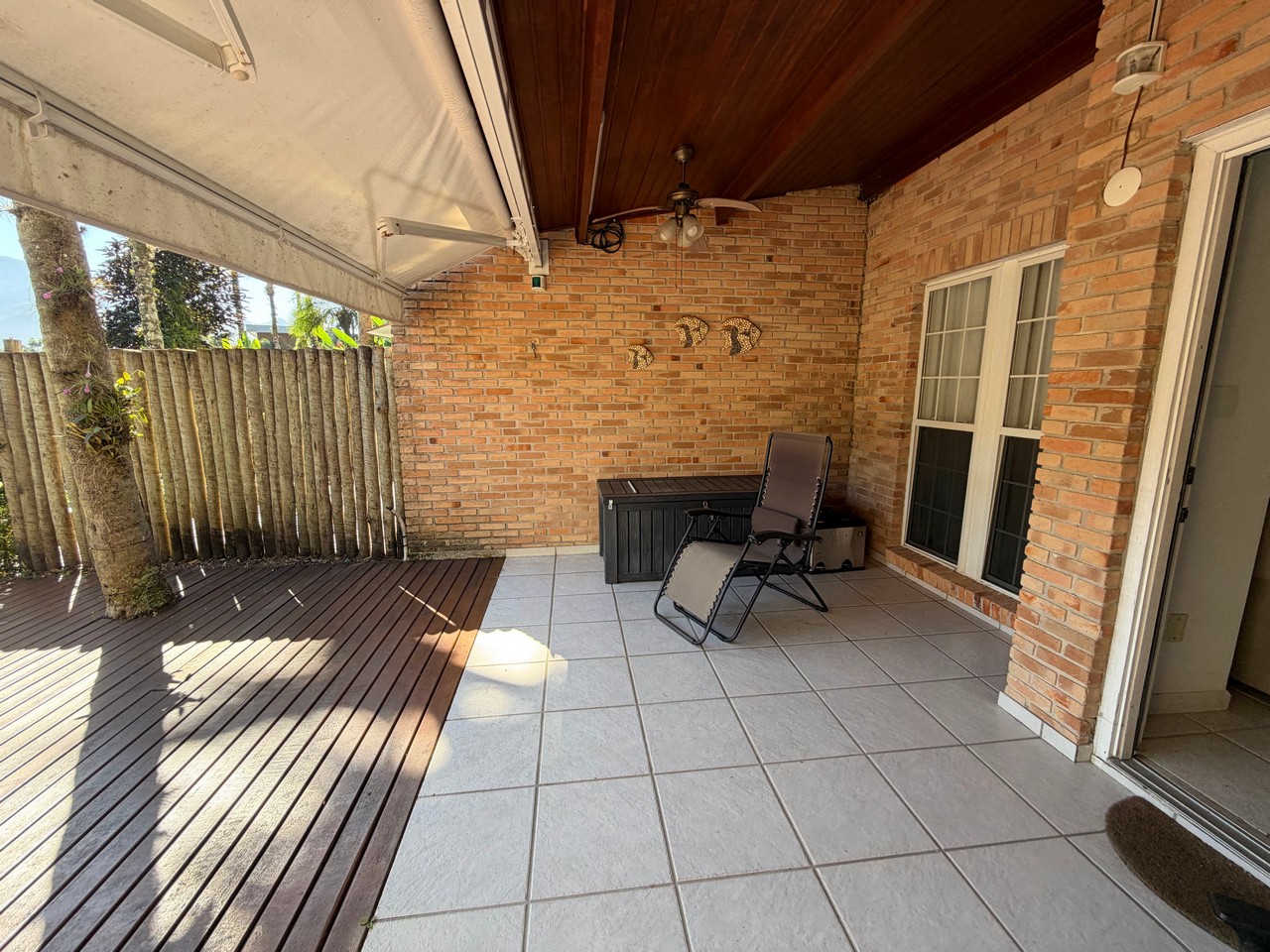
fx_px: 514
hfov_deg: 102.1
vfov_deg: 85.7
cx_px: 635
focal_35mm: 14
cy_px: 476
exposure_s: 1/121
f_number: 2.2
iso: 50
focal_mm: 2.22
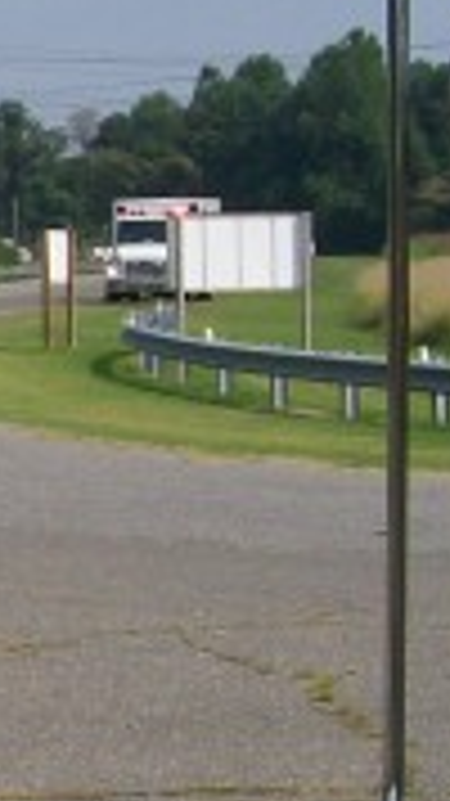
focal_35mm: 141
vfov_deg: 15.2
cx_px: -603
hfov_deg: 8.0
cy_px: 369
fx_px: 2994
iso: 80
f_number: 4.8
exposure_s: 1/840
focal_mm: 6
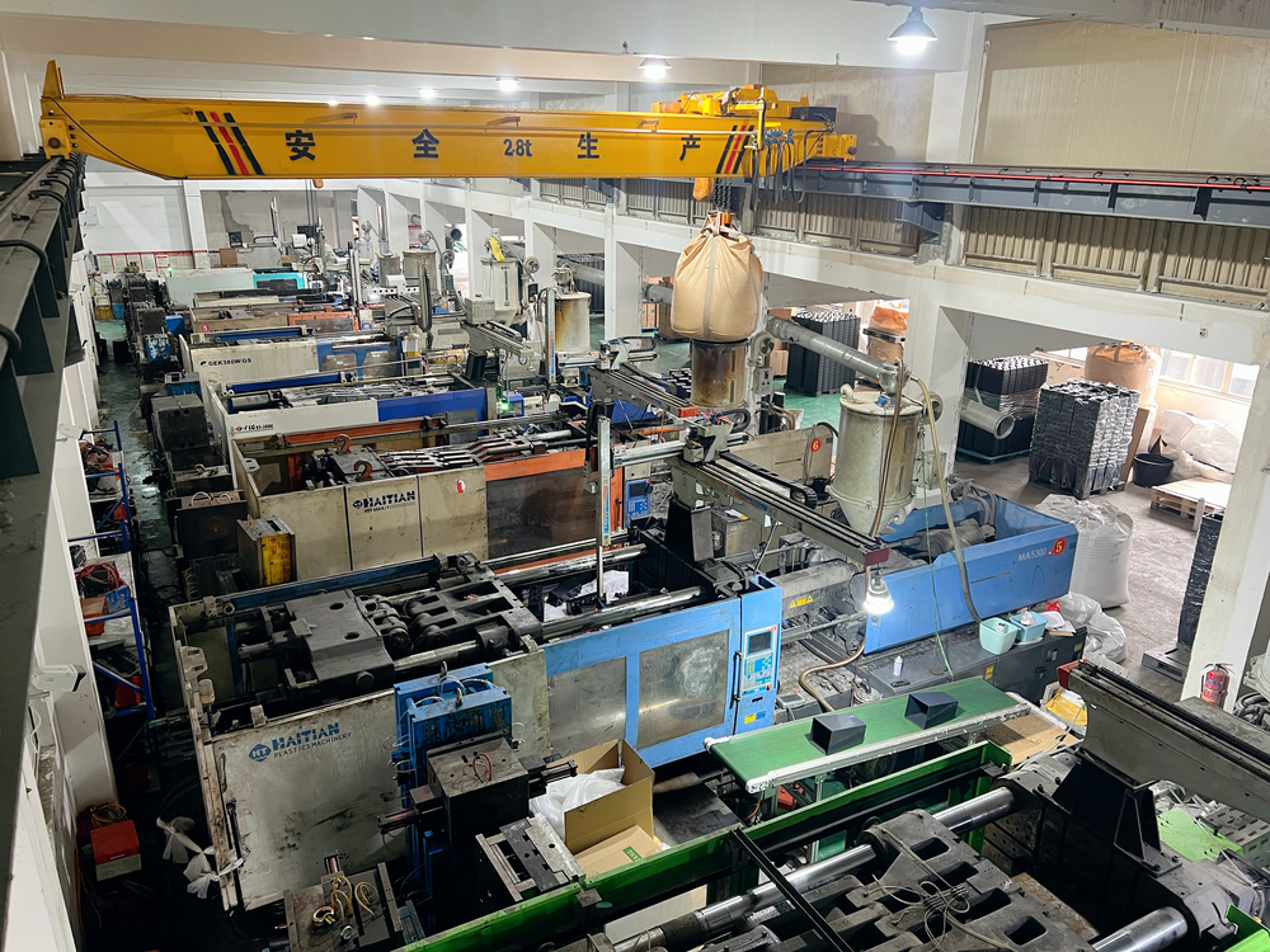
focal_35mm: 26
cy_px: 476
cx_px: 635
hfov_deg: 67.3
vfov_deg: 53.1
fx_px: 954
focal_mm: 5.7
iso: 160
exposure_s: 1/50
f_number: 1.5
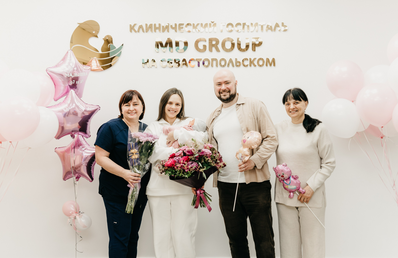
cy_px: 136
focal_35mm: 47
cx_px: 204
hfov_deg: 42.4
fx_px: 513
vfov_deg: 28.3
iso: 250
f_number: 4
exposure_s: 1/160
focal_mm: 44
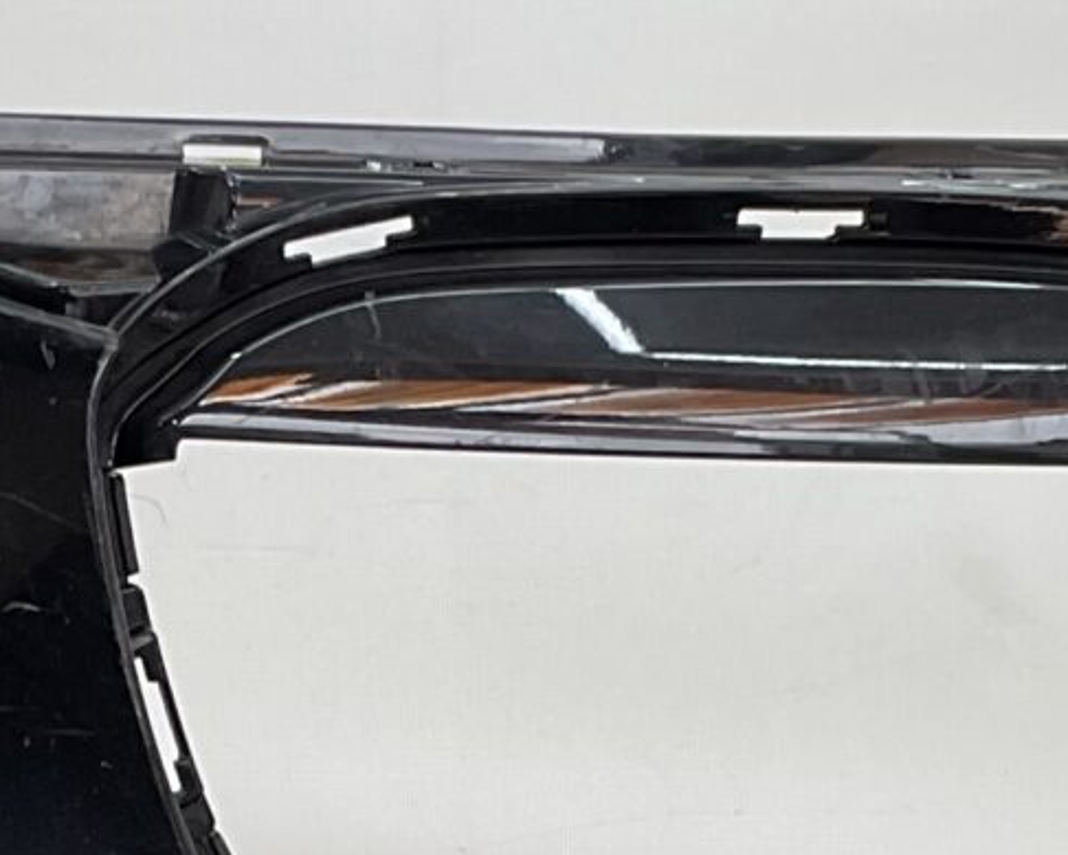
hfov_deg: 12.9
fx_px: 4711
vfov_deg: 10.2
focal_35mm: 149
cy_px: 950
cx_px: 347
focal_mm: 3
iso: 16
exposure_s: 1/100
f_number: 1.8
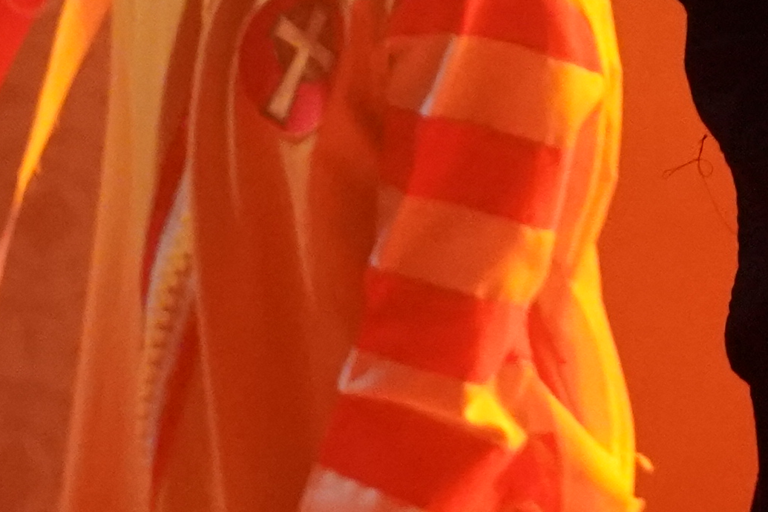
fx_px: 4821
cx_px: 1041
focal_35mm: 226
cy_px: -790
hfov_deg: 8.9
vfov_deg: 5.8
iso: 8000
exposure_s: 1/160
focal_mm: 39
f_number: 4
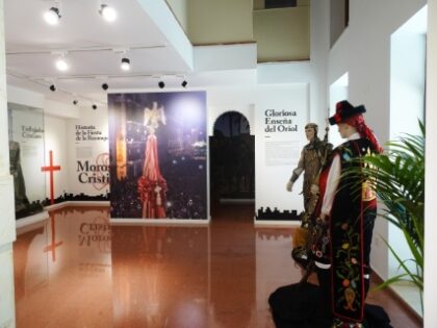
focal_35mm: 24
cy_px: 164
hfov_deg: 71.6
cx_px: 218
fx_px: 303
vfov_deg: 56.8
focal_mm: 4.25
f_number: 3.5
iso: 80
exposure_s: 1/30
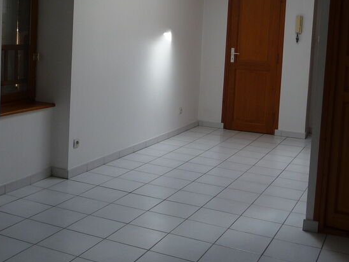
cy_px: 80
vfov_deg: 28.3
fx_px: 514
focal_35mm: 51
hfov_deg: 37.4
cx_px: 151
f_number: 3.3
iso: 100
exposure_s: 1/40
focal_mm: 4.7
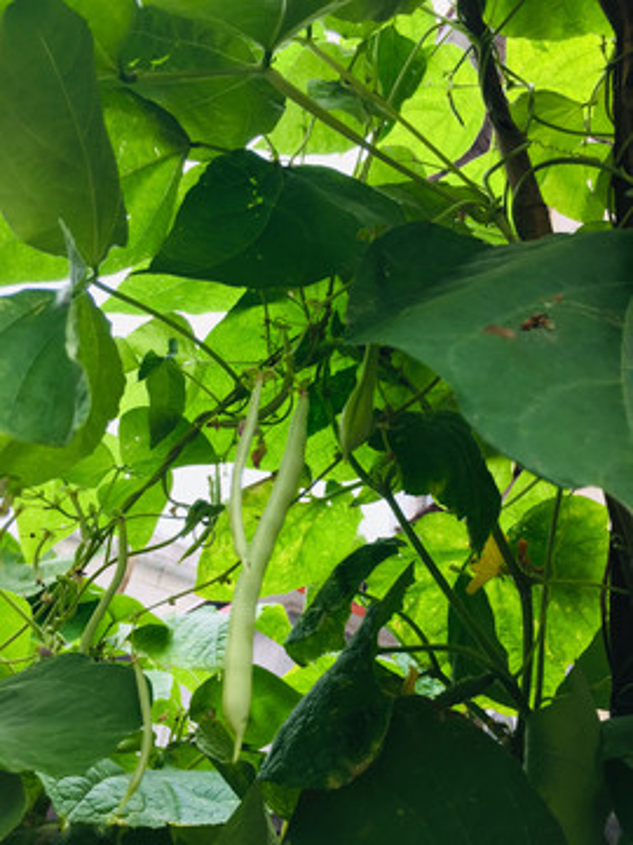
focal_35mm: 29
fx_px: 707
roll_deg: -9.9
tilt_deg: +37.1
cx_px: 316
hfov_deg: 48.2
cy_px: 422
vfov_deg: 61.7
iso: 32
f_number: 2.2
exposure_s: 1/100
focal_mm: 4.15
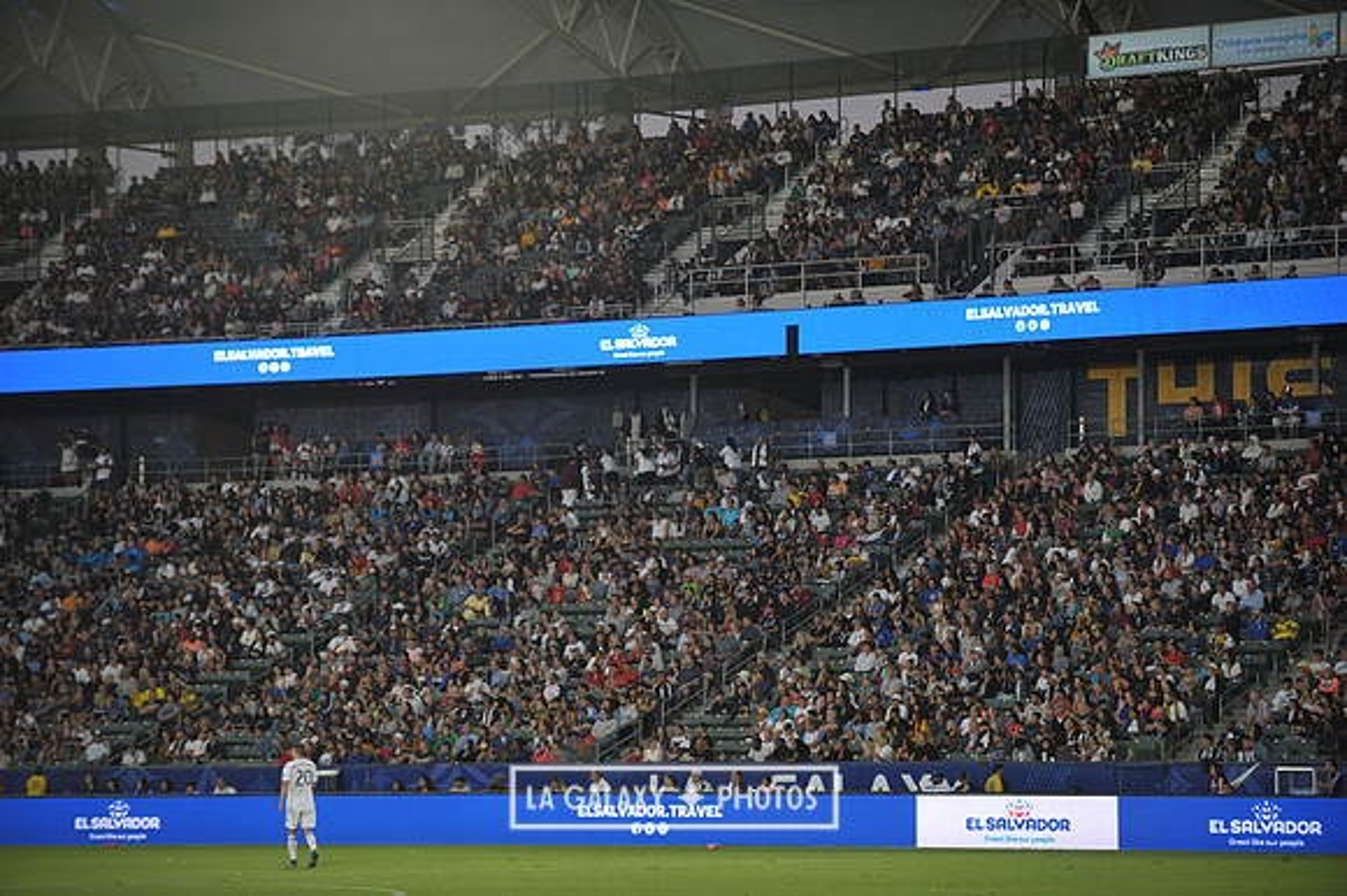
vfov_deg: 10.5
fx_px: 4861
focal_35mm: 130
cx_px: 674
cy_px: 448
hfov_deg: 15.8
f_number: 2.8
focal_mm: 130
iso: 1250
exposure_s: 1/1000
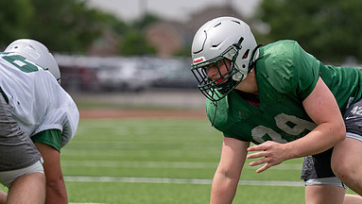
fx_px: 2603
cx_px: 239
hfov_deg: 8.0
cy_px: 111
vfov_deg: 4.5
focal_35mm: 271
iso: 160
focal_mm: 149
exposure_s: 1/2500
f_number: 2.8
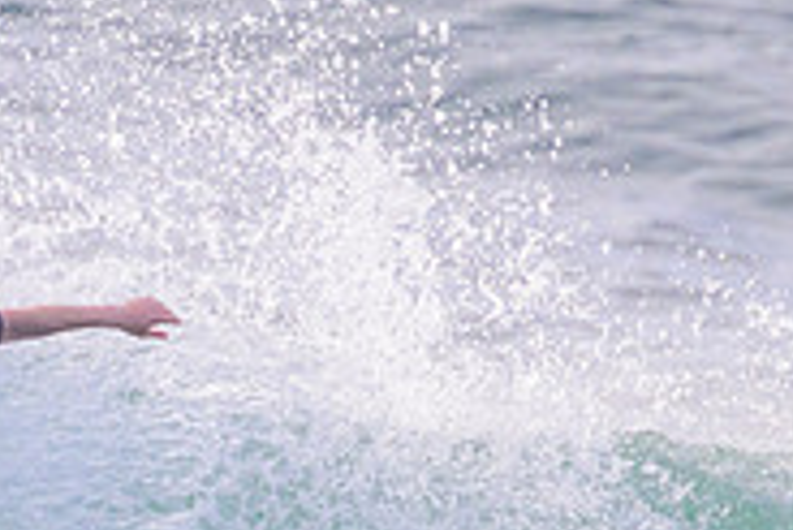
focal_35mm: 2523
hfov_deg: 0.8
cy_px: 812
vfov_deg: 0.5
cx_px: 91
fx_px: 55618
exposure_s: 1/2000
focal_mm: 800
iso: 1400
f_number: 11
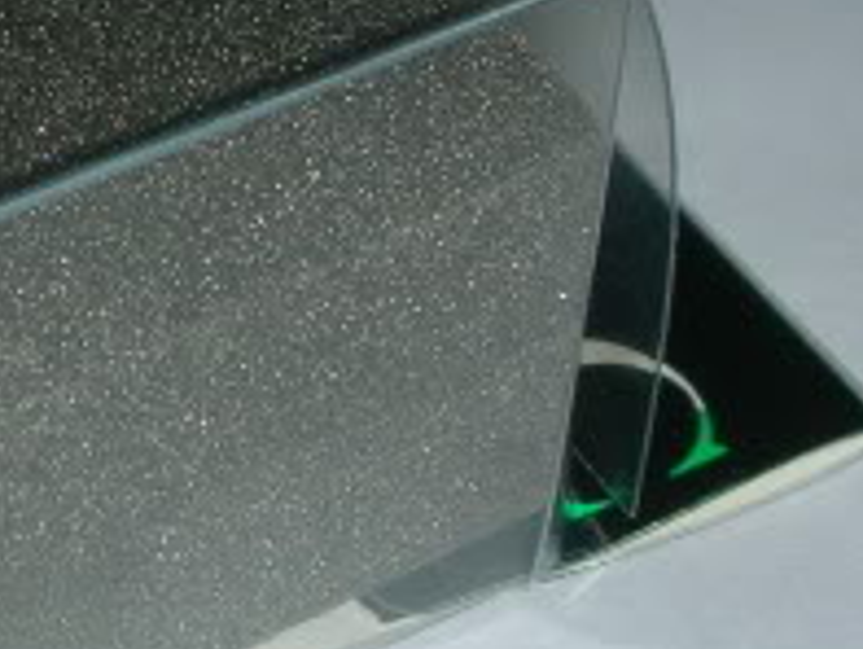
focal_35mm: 142
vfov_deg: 10.4
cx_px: -381
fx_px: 3542
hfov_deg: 13.2
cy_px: 206
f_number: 8.5
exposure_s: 1/60.1
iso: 50
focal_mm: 5.8
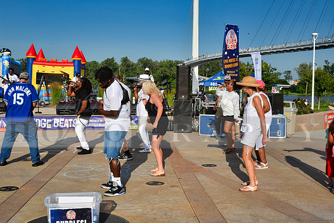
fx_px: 408
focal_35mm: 44
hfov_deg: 44.4
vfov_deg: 30.5
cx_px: 152
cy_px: 107
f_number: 10
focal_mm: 40
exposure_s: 1/400
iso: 200
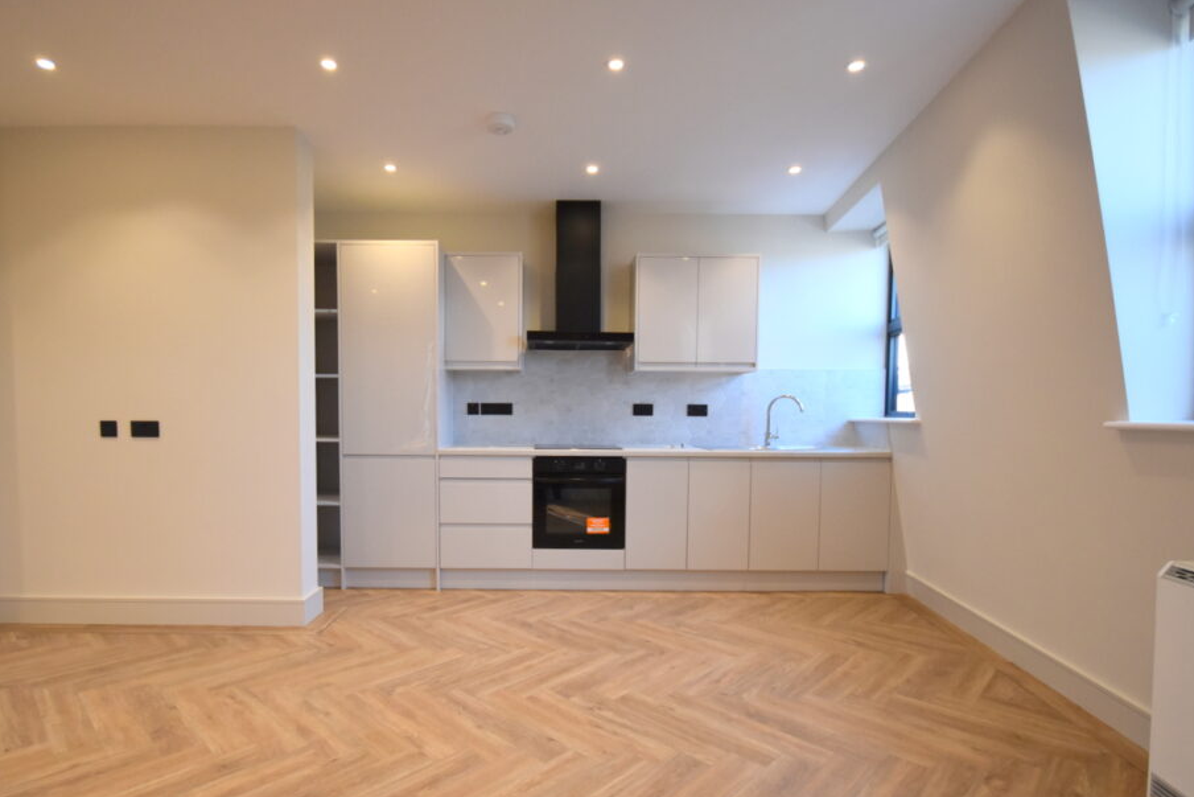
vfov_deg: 70.3
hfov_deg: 93.1
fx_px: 564
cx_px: 548
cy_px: 438
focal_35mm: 17
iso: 800
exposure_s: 1/200
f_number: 4
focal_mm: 10
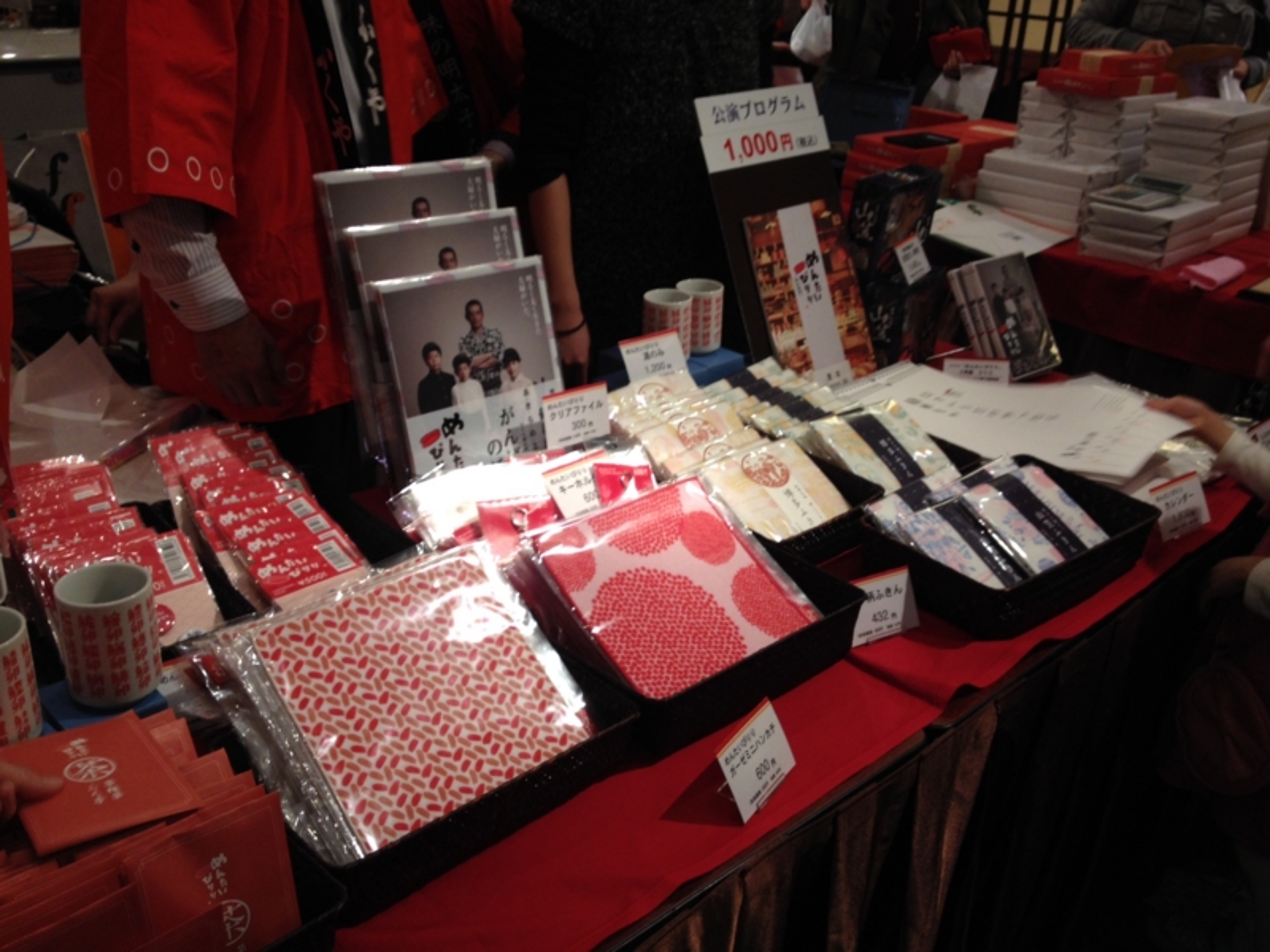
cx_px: 635
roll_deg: -2.4
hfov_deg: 52.6
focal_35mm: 35
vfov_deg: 40.7
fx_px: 1284
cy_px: 476
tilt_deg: -25.7
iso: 64
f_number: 2.4
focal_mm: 4.28
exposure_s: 1/20
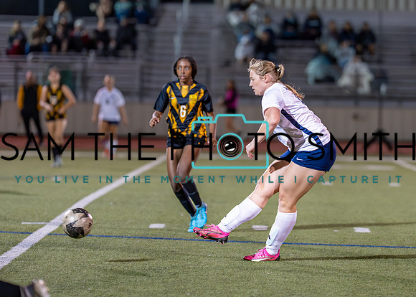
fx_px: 2806
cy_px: 98
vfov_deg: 6.1
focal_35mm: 238
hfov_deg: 8.5
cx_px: 262
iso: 2500
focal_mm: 135
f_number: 1.8
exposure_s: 1/1250
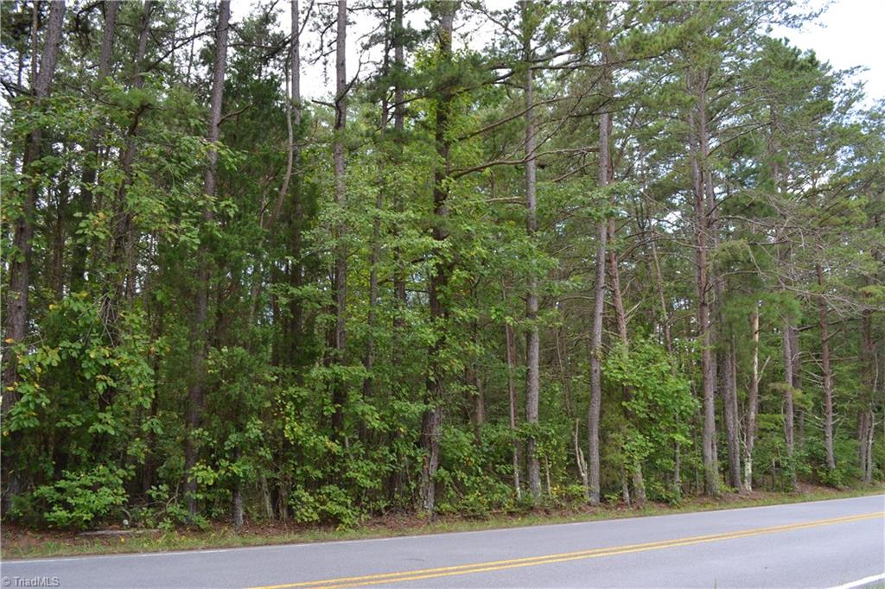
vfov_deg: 47.9
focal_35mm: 27
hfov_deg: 67.4
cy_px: 294
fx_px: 663
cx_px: 442
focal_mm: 18
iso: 200
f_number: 5.6
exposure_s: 1/125
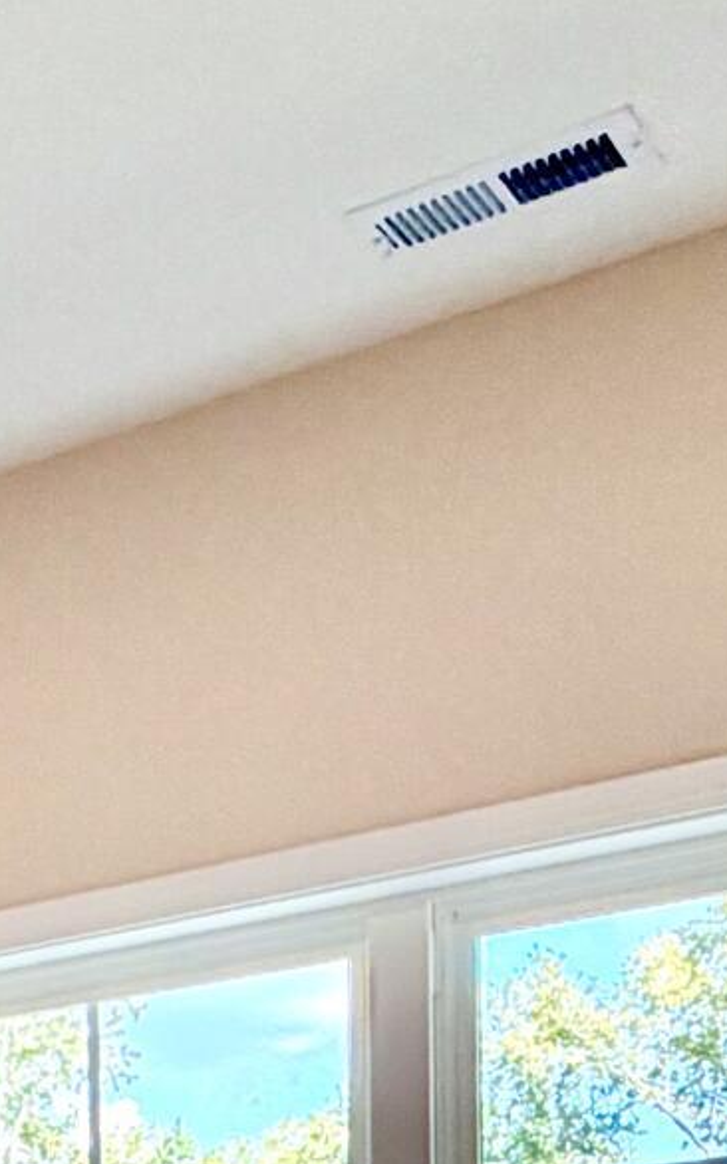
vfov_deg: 23.2
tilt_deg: -1.1
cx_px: -588
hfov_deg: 14.9
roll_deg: +0.9
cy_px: 1613
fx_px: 2410
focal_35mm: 76
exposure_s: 1/120
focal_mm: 2.22
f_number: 2.2
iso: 100
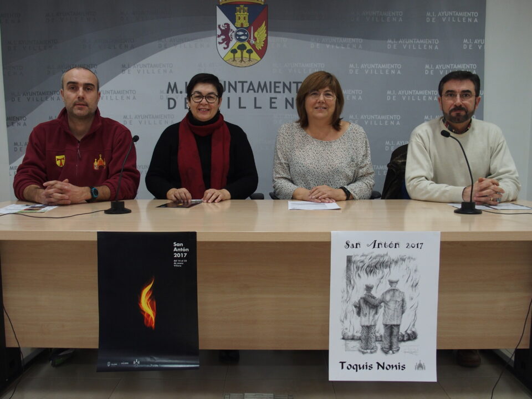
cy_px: 200
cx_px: 266
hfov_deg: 56.8
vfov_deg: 44.2
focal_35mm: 32
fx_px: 492
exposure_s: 1/40
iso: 200
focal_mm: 6.7
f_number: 2.8
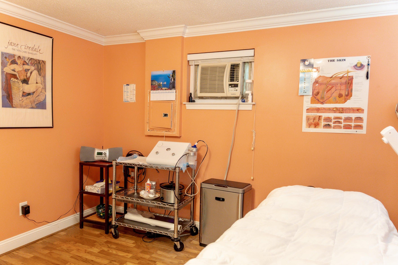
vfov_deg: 49.5
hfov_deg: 69.3
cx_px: 183
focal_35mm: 26
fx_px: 287
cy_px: 142
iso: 400
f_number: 3.5
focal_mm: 16
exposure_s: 1/30
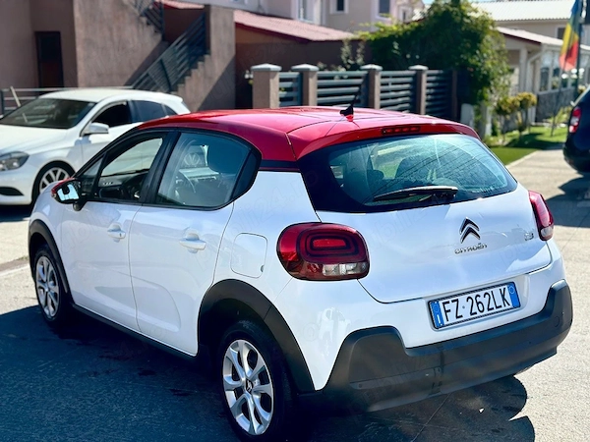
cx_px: 295
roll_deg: -0.4
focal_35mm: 48
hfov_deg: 39.7
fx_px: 818
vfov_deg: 30.3
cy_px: 221
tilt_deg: -10.5
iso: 100
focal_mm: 6.86
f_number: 1.78
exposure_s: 1/3731
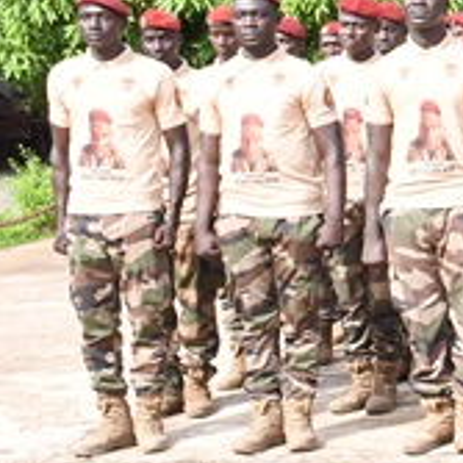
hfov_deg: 11.3
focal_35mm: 138
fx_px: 2088
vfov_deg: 12.7
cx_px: 973
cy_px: 223
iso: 800
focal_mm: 23
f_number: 13
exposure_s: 1/125
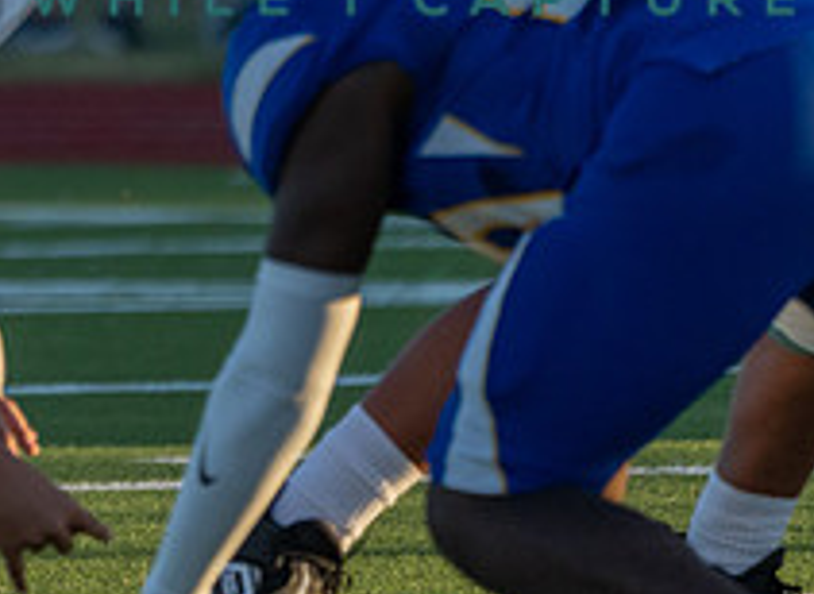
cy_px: -345
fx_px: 33025
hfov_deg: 1.4
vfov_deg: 1.0
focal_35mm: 1418
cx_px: -489
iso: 1000
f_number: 5.6
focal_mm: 400
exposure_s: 1/1250
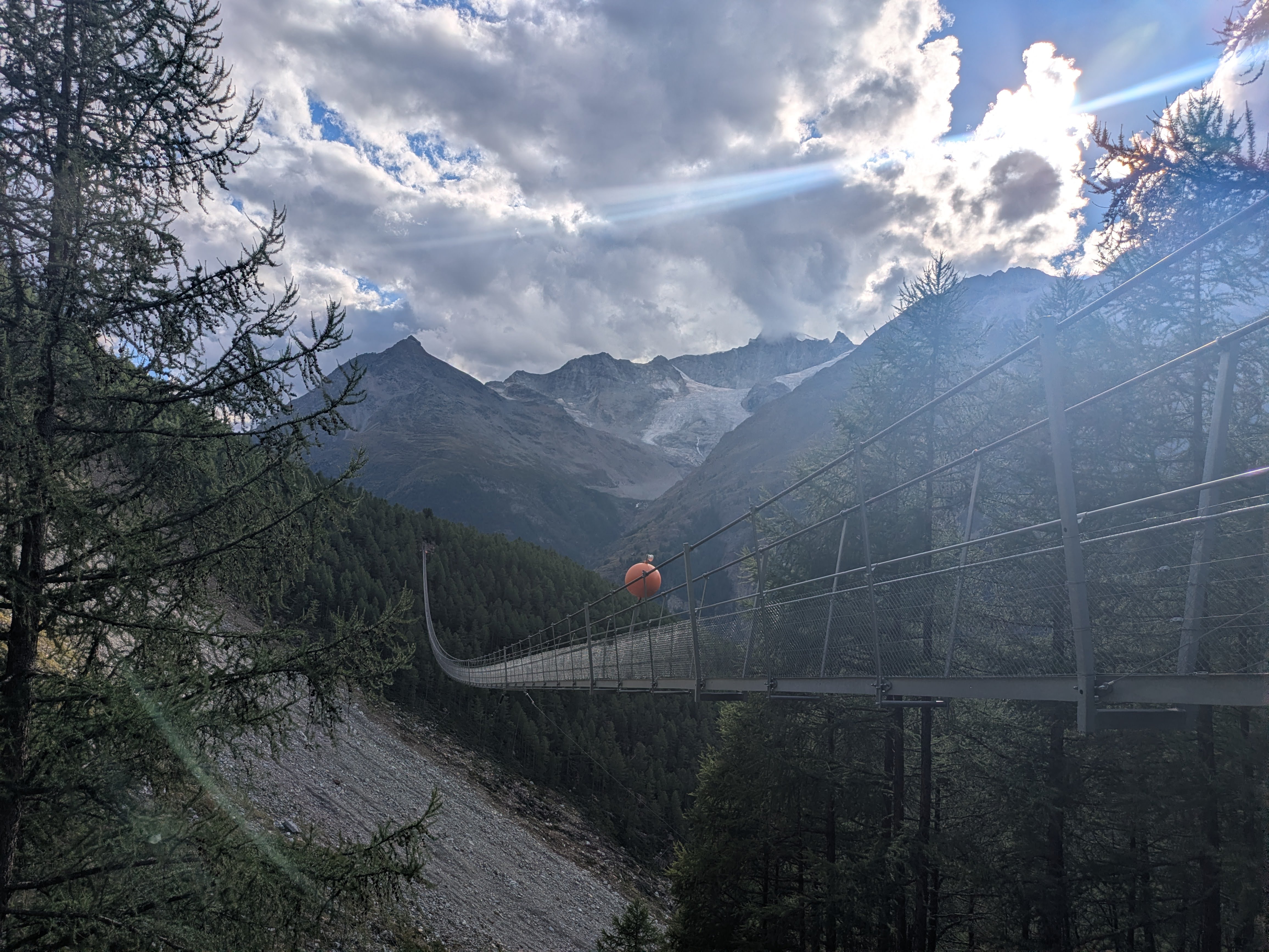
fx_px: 917
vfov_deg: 54.9
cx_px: 634
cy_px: 476
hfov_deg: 69.4
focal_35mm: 25
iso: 67
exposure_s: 1/8850
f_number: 1.89
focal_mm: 5.43
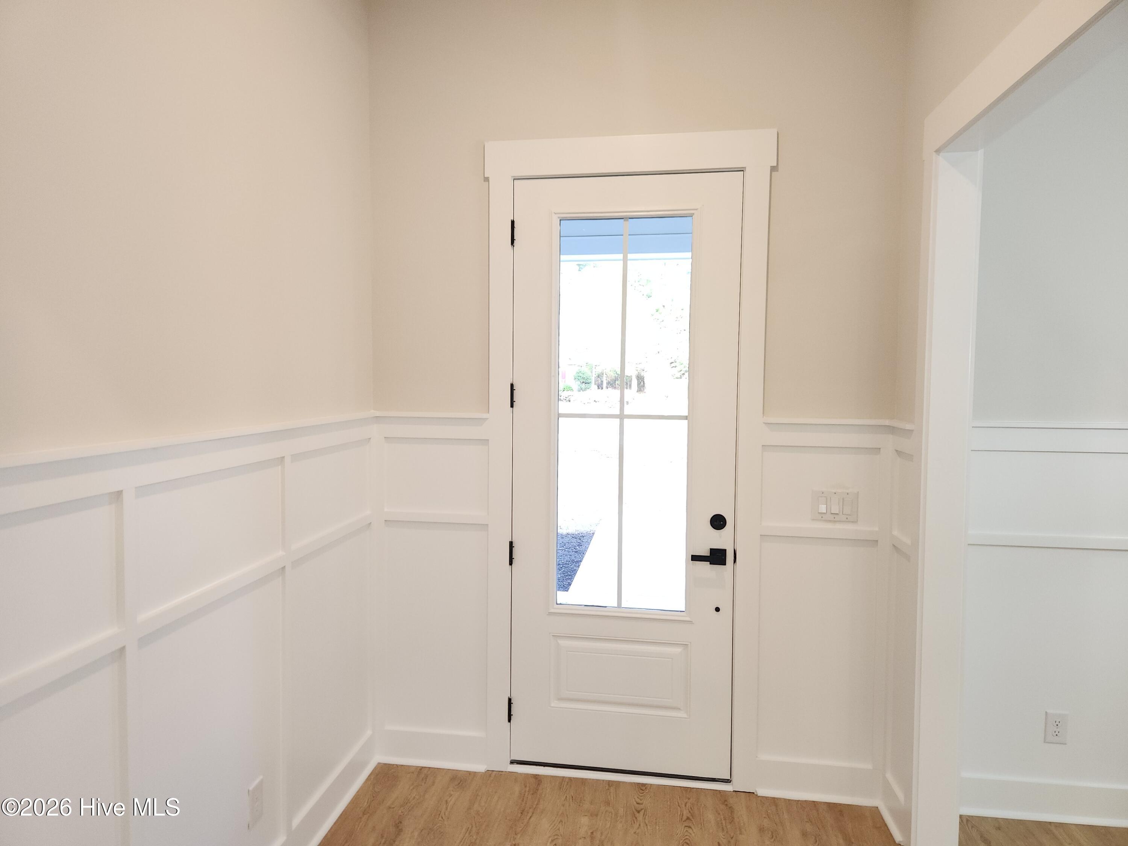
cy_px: 423
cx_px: 564
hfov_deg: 73.9
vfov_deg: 58.9
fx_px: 749
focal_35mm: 23
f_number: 1.8
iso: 80
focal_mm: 5.4
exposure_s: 1/60
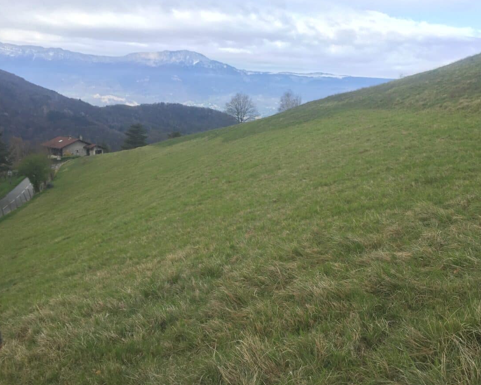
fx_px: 441
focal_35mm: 31
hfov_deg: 57.1
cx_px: 261
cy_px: 188
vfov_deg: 47.1
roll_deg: -1.7
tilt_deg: -6.5
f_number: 2.2
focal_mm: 4.15
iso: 32
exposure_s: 1/412
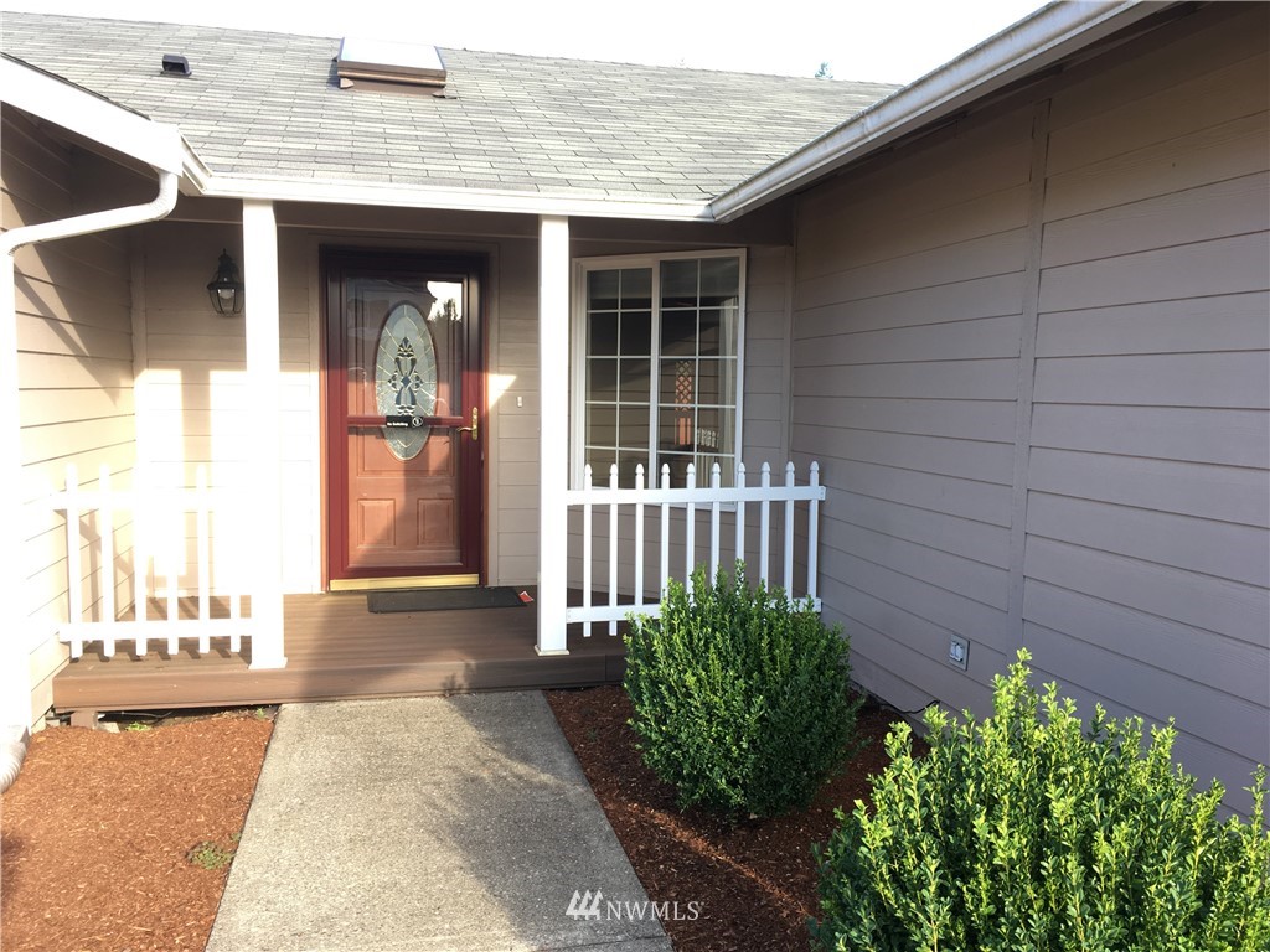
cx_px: 635
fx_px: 1064
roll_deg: -0.9
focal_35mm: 29
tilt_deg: -4.7
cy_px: 476
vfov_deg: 48.2
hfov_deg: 61.7
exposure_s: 1/120
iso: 25
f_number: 2.2
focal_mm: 4.15
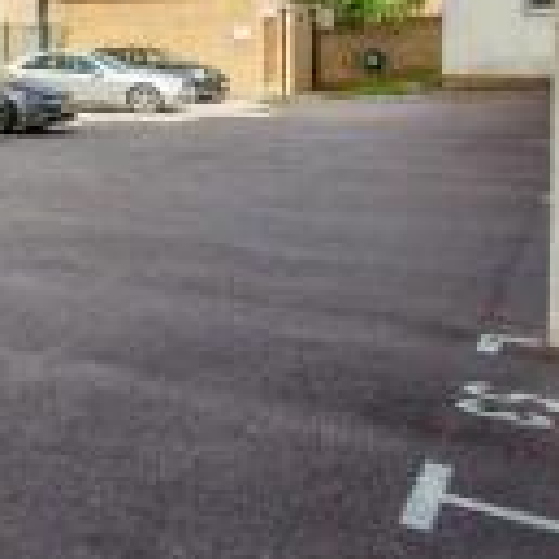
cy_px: -6
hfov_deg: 22.4
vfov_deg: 32.9
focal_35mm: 47
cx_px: -433
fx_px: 859
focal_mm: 10
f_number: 8
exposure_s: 1/1000
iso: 320
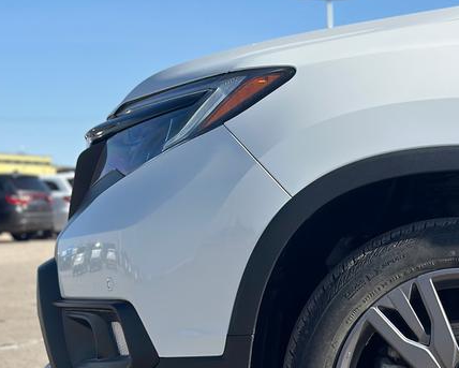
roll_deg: -0.7
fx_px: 1427
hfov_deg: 18.1
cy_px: 231
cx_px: 357
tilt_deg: -1.2
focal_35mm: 105
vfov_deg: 14.7
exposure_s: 1/5556
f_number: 1.78
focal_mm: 6.86
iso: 100
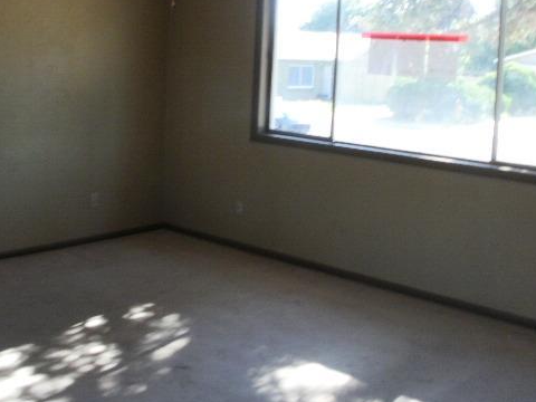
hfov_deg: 39.5
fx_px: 743
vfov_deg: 30.1
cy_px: 147
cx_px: 211
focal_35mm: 48
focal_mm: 6.3
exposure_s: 1/30
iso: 100
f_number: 3.5
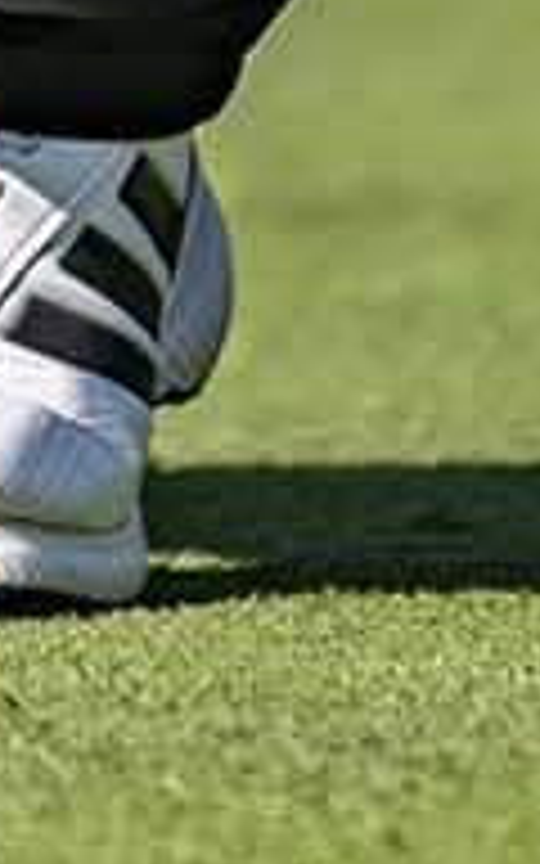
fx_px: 116980
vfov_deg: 0.4
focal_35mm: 4968
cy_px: -2070
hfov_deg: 0.3
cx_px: -1220
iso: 140
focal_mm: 650
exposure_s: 1/2000
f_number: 6.3
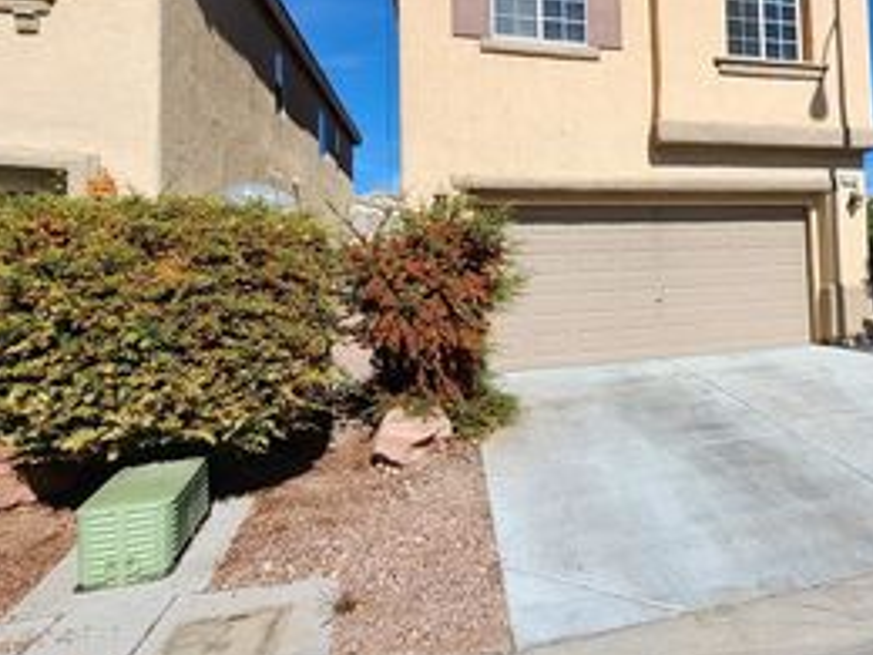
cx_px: 729
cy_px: 233
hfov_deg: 62.0
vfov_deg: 54.1
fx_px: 630
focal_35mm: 25
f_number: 2.2
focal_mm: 2.2
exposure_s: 1/2510
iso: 50
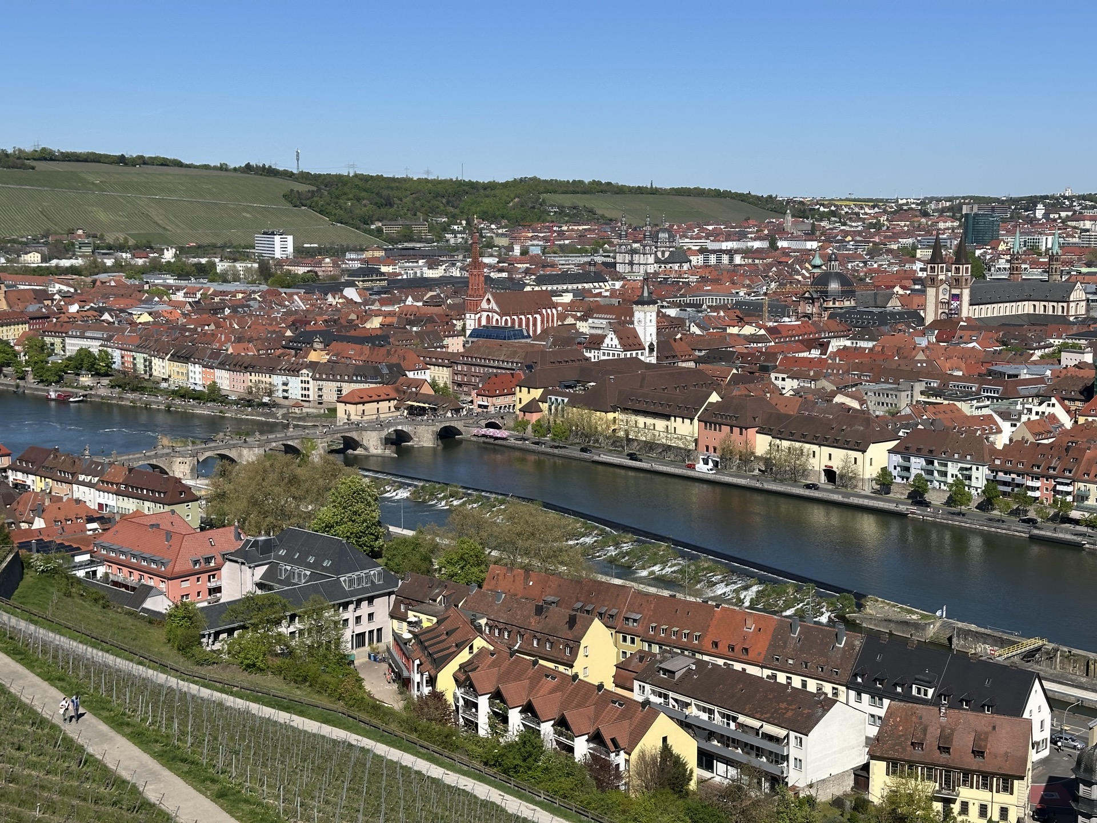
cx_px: 548
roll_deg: -0.3
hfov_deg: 39.7
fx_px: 1521
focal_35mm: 48
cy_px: 412
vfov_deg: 30.3
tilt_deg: -7.7
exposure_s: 1/5263
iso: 64
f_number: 1.78
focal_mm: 6.86
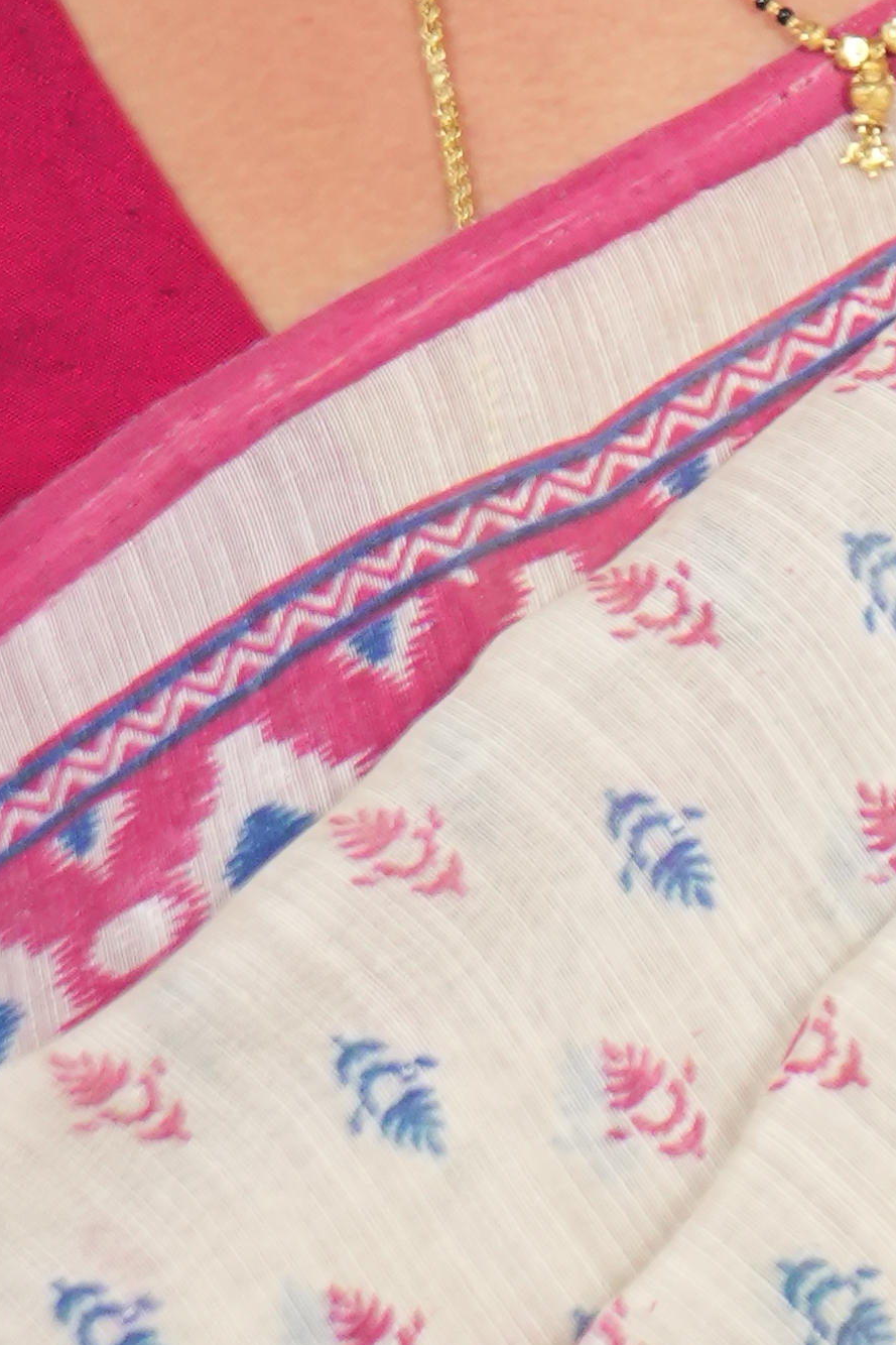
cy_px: -343
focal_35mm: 352
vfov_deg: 5.8
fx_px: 13144
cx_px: 1107
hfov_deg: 3.9
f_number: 5.6
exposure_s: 1/200
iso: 1600
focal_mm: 67
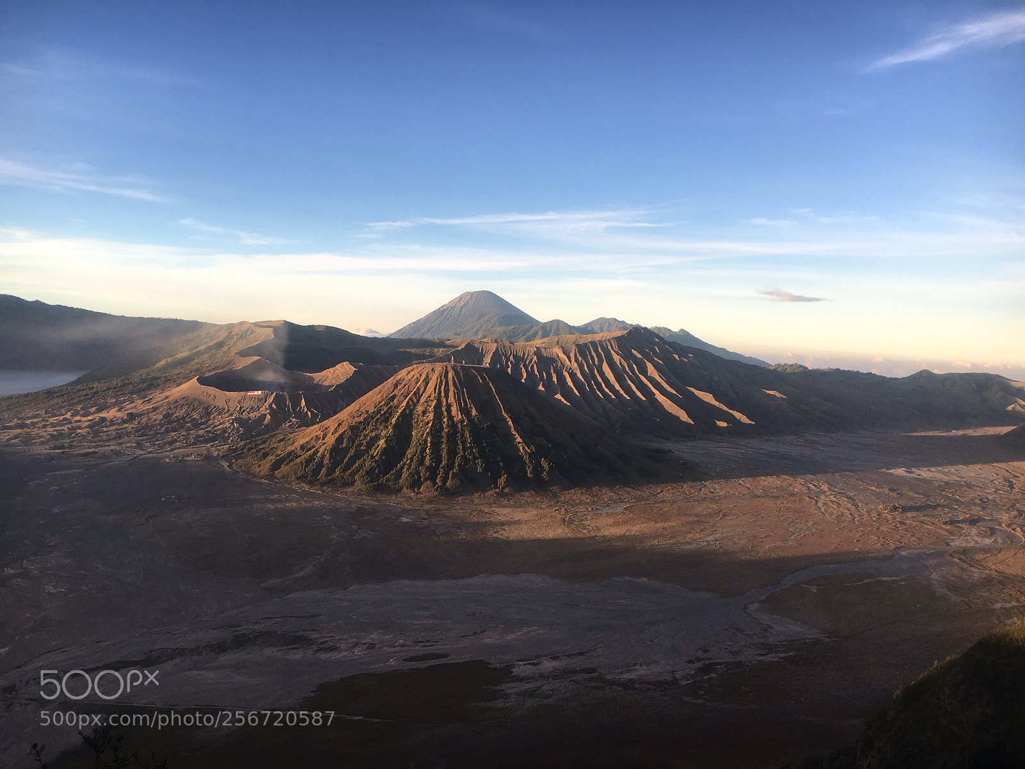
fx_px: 859
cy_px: 384
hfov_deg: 61.7
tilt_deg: -3.4
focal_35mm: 29
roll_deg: -2.7
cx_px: 512
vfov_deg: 48.2
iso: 25
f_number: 2.2
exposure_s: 1/361
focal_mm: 4.15
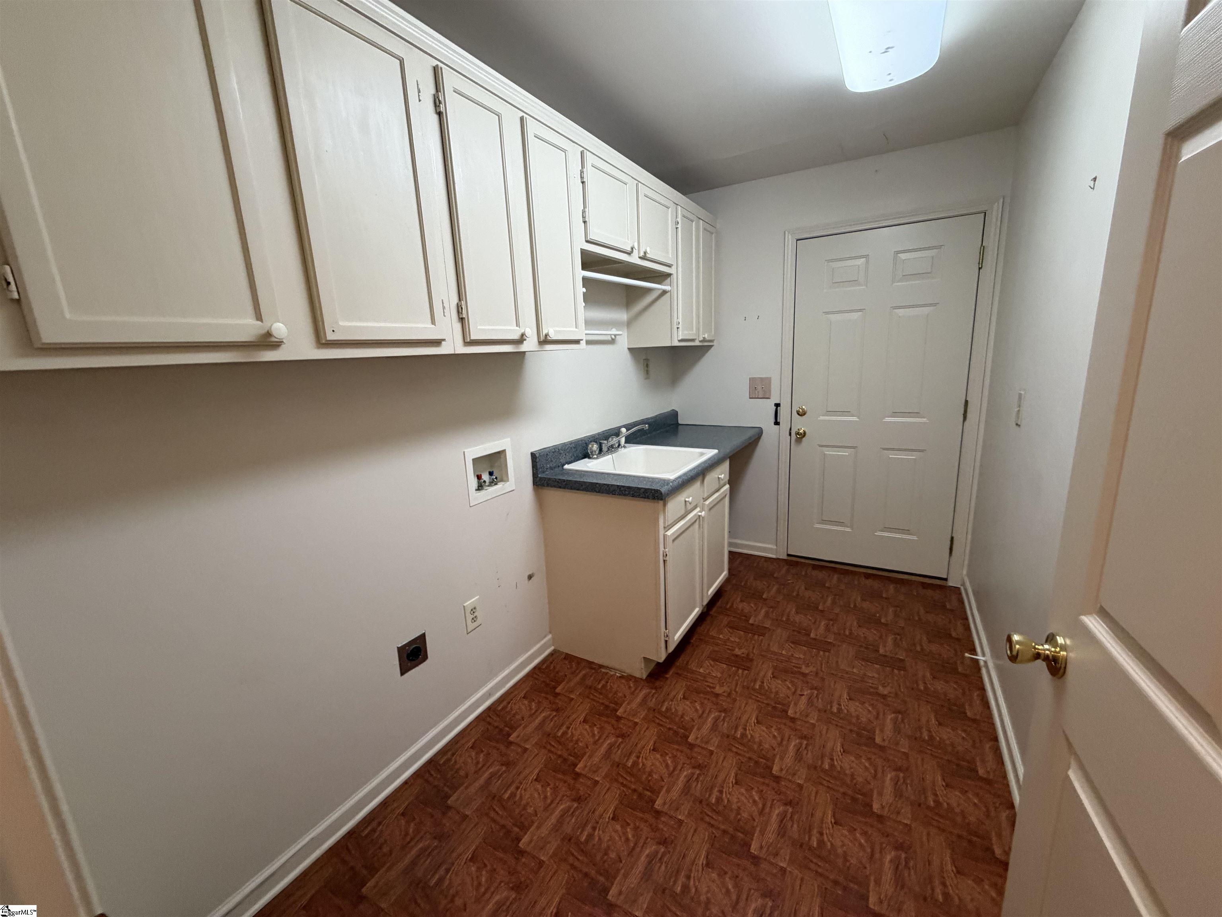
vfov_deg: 85.7
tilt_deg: -12.8
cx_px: 611
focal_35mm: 14
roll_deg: +3.2
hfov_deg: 102.1
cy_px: 458
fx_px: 494
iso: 320
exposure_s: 1/60
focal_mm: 2.22
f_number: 2.2
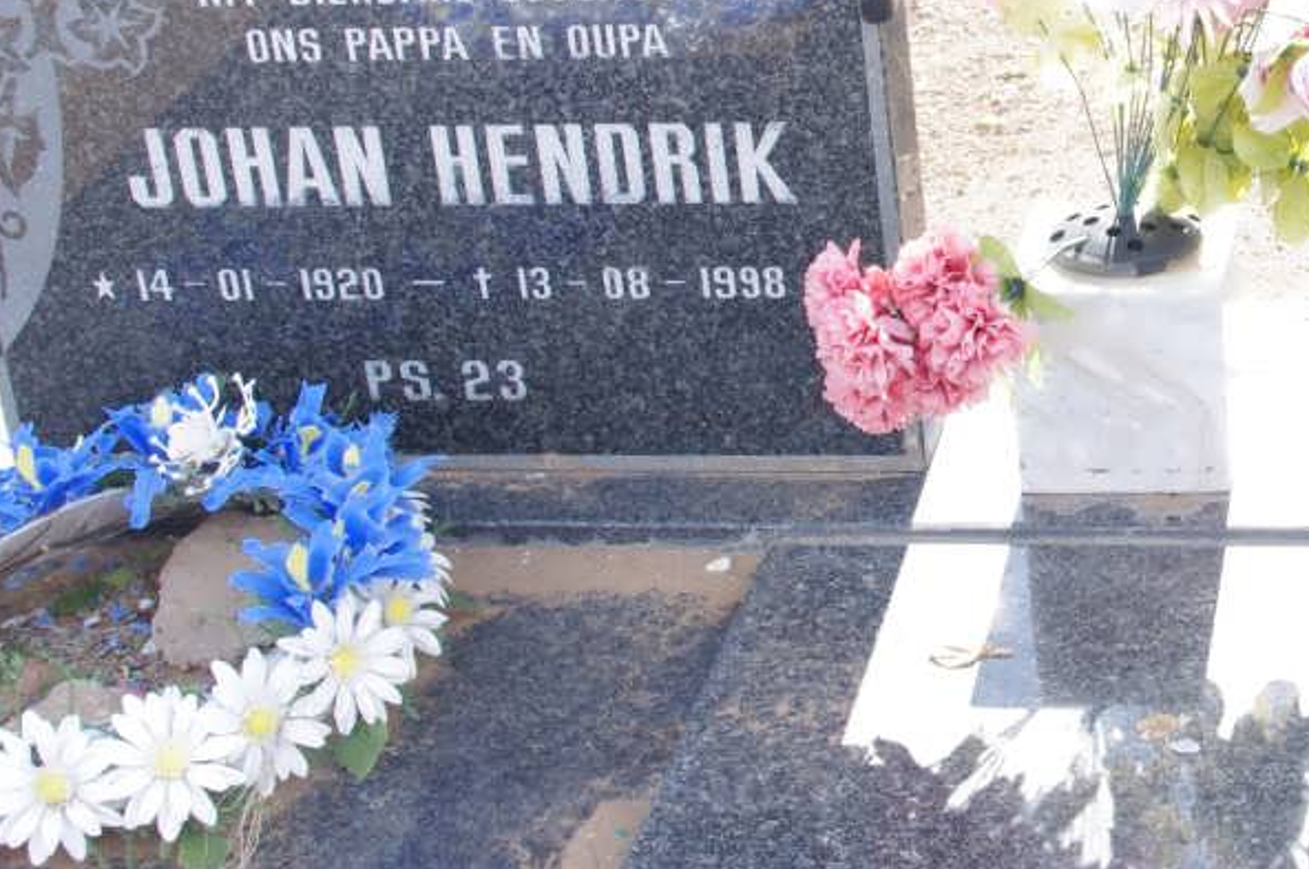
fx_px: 2869
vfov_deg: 17.1
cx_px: 1234
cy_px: 198
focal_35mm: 79
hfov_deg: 24.8
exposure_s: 1/125
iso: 800
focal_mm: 26.25
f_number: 11
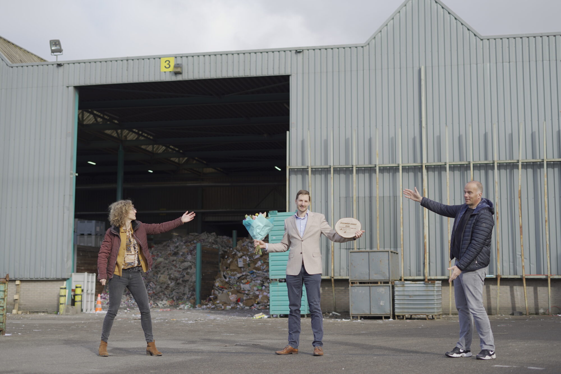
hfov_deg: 39.6
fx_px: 779
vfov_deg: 27.0
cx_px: 280
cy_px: 187
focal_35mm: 50
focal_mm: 50
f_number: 2.5
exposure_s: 1/800
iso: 125
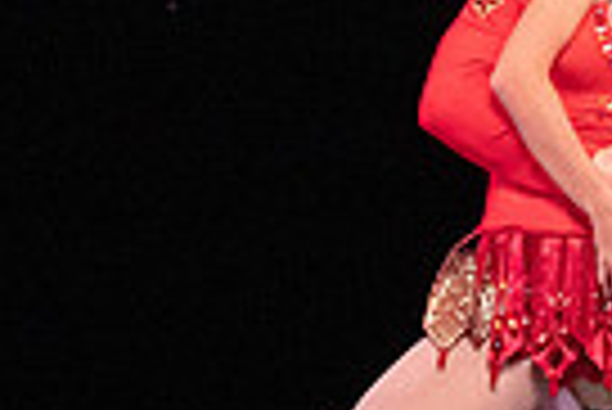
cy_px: 7
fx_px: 27229
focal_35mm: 1600
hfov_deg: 1.3
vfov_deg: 0.9
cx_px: 536
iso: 16000
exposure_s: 1/500
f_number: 11
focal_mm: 376
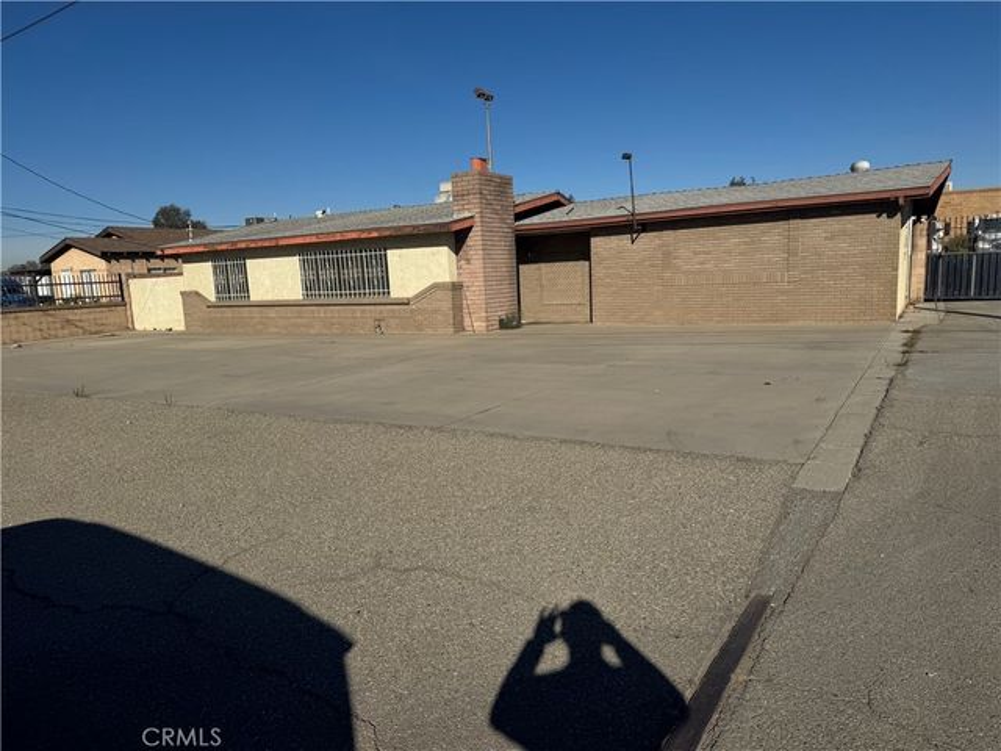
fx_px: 694
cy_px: 376
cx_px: 500
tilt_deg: -9.2
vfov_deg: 56.8
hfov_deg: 71.6
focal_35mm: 24
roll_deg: +2.8
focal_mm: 6.76
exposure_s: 1/9009
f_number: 1.78
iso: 80
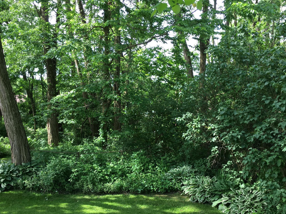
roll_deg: -0.6
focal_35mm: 34
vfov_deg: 41.7
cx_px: 140
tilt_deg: -6.2
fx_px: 281
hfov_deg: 54.0
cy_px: 118
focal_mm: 4.15
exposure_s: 1/120
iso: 25
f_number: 2.2
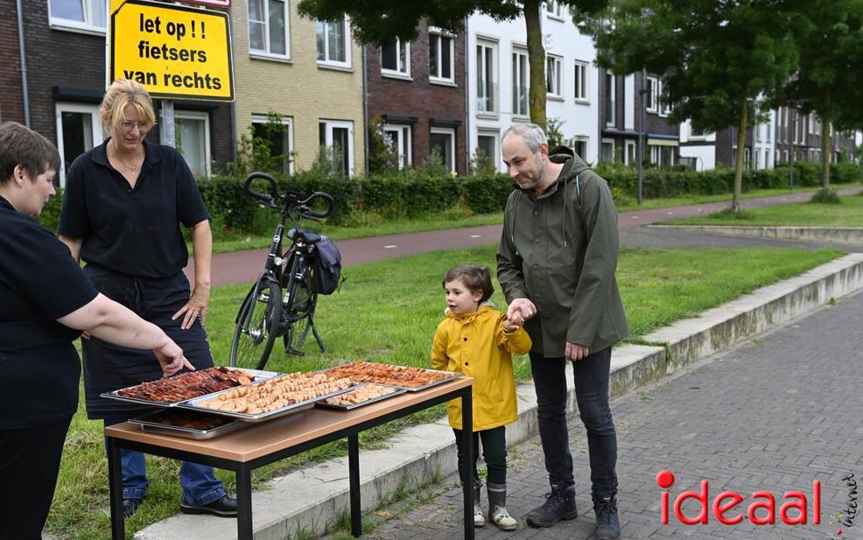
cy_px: 280
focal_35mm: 43
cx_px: 432
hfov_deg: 46.2
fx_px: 1012
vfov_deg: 29.9
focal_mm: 42
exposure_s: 1/250
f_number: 4.5
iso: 200
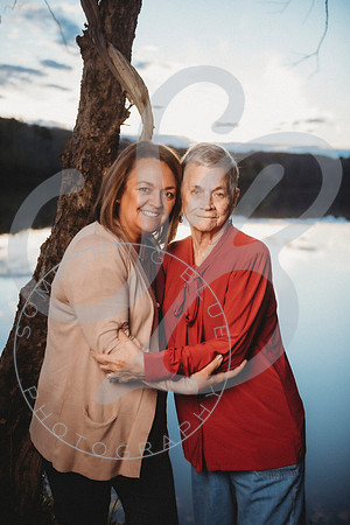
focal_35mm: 48
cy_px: 262
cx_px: 175
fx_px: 700
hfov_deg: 28.1
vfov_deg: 41.1
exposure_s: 1/400
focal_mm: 48
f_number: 2.8
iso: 200
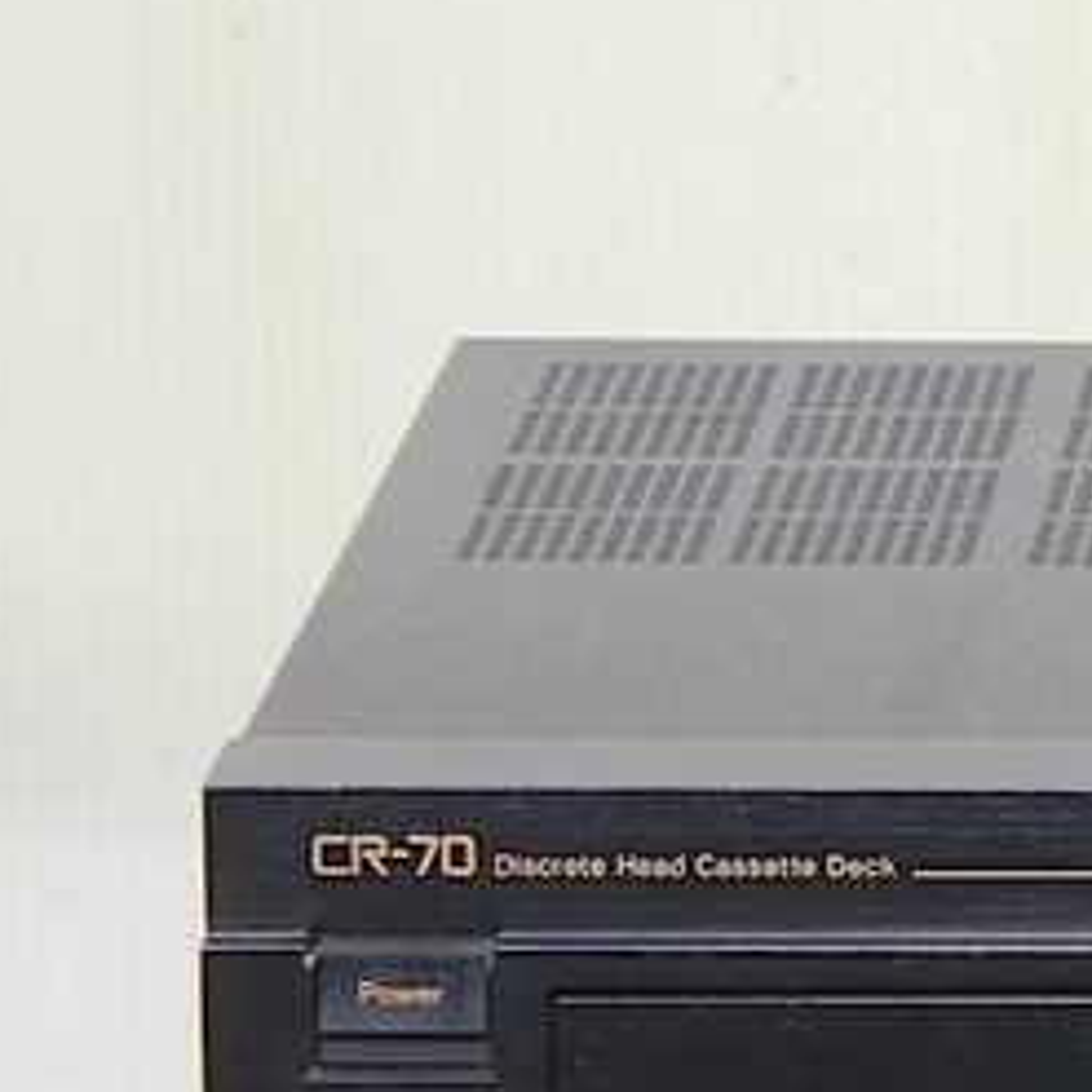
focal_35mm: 464
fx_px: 16560
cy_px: 1136
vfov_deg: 3.8
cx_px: 2096
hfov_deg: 3.7
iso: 200
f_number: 5.3
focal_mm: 24.2
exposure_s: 1/4
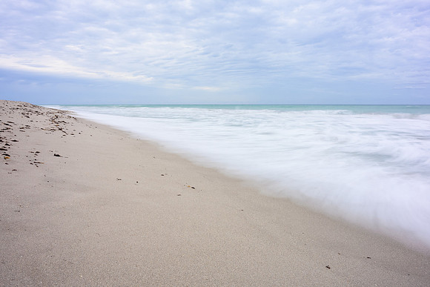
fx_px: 295
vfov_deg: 51.9
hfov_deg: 72.2
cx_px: 215
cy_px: 144
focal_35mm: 25
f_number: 14
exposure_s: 1.6
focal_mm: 24
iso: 400
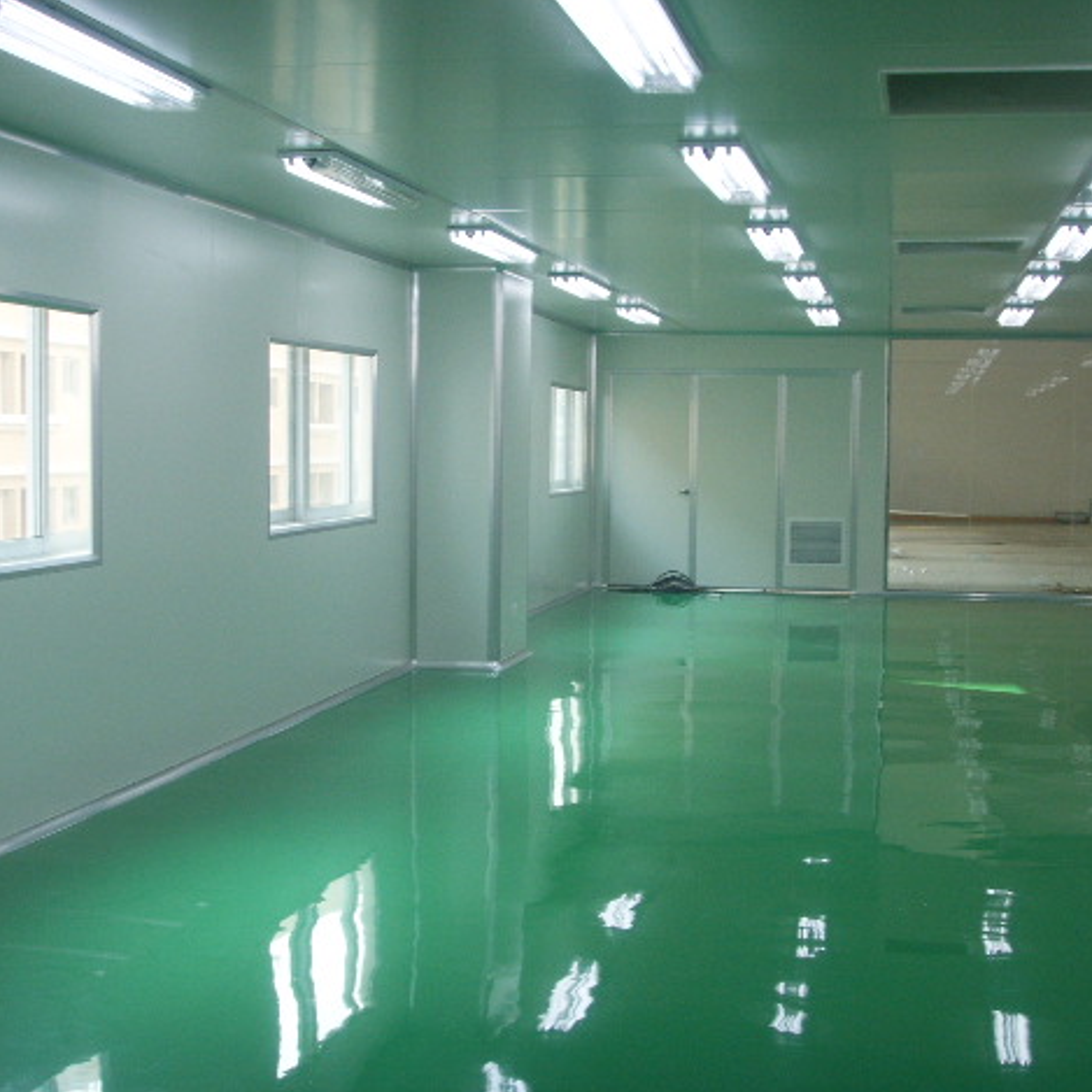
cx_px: 591
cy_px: 554
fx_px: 1677
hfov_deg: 36.0
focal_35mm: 47
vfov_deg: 36.1
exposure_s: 1/60
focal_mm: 6.6
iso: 100
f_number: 3.5
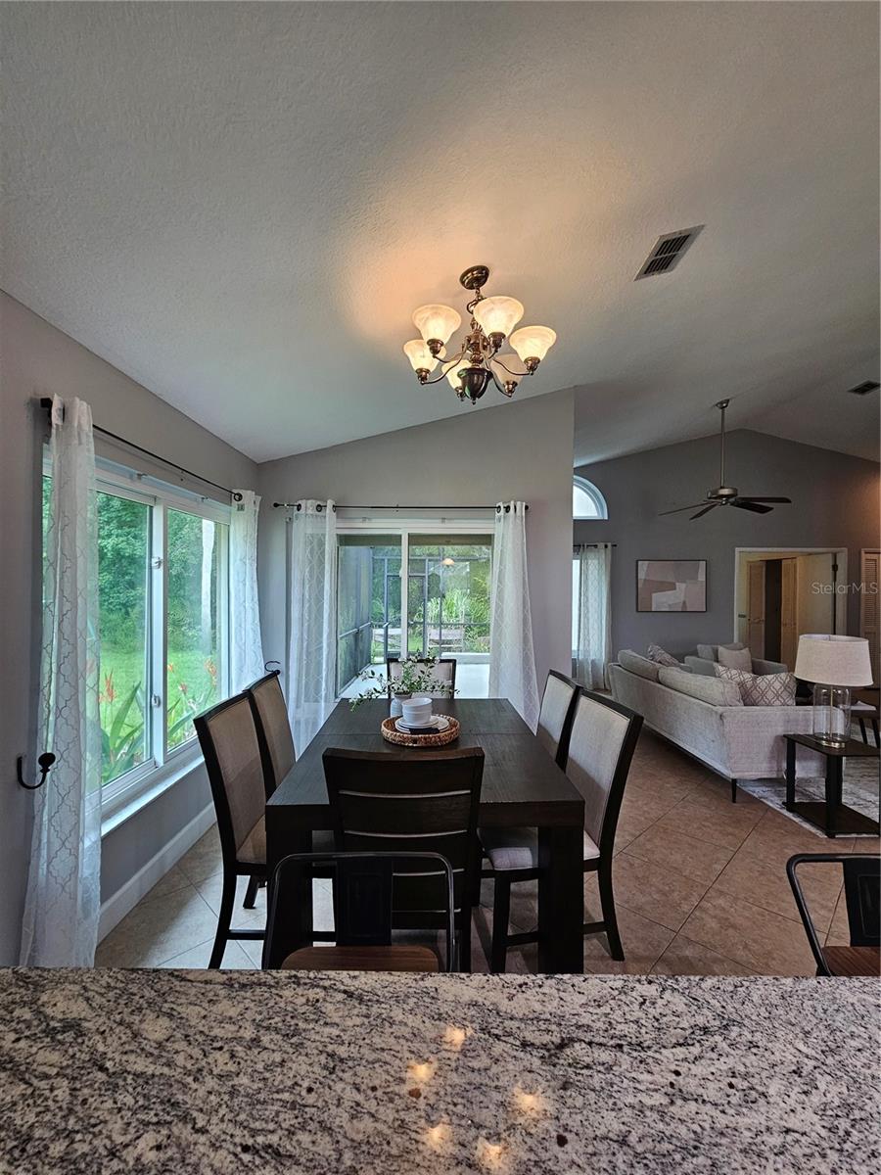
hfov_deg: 89.9
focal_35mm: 13
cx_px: 440
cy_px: 588
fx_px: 441
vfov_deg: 106.2
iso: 125
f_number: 2.2
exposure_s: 1/60
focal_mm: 2.2
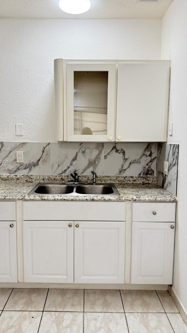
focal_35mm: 27
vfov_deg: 69.8
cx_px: 85
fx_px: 238
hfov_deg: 42.9
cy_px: 162
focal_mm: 6.76
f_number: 1.78
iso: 400
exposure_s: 1/120
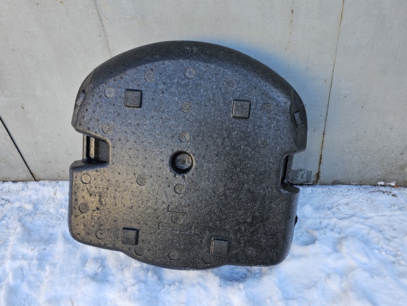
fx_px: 270
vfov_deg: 58.9
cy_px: 153
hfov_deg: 73.9
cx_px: 204
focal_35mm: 23
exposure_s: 1/180
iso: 32
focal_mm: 6.3
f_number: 1.7
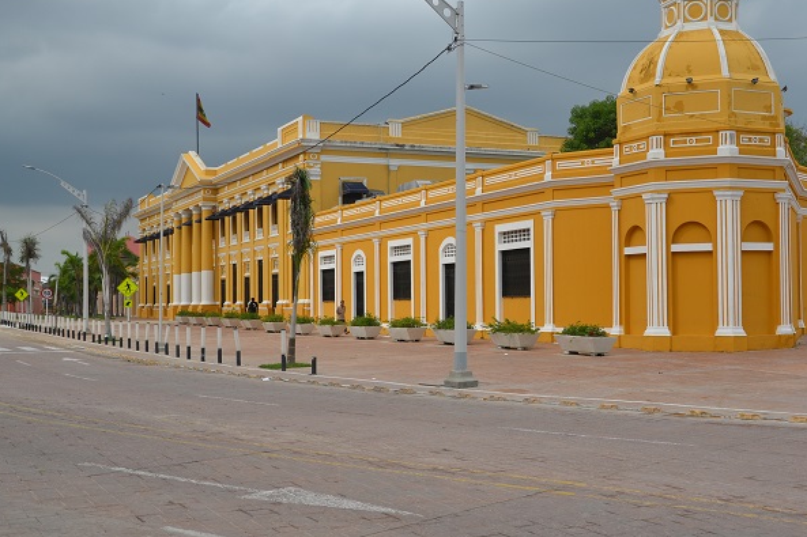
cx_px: 442
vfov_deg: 29.2
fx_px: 1031
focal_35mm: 46
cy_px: 276
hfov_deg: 42.7
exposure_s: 1/200
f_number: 7.1
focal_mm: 26
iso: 100
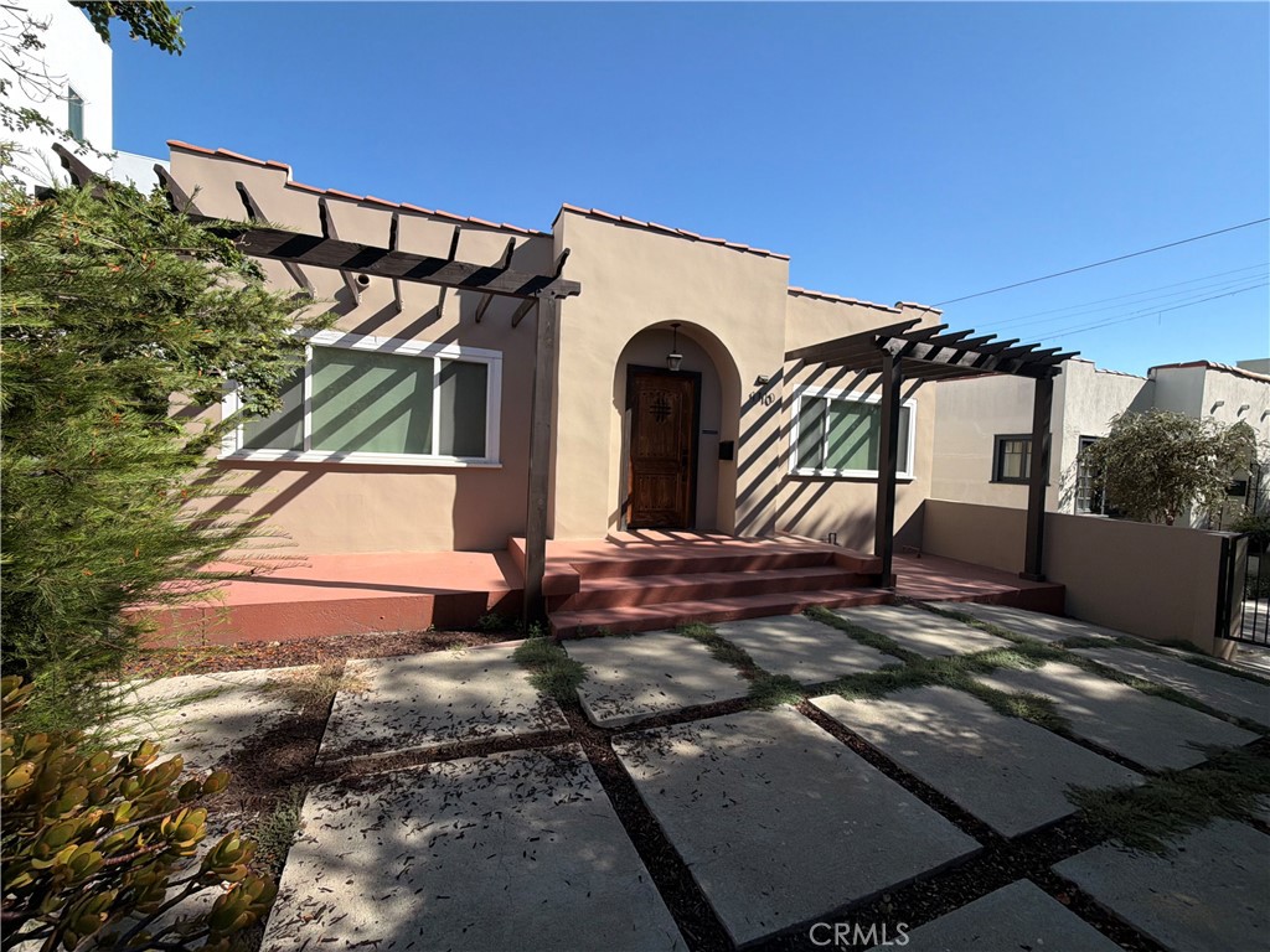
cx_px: 635
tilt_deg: -1.8
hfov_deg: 102.1
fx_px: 514
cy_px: 476
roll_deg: -2.3
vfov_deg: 85.7
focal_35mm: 14
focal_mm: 2.22
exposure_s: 1/1087
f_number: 2.2
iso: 20
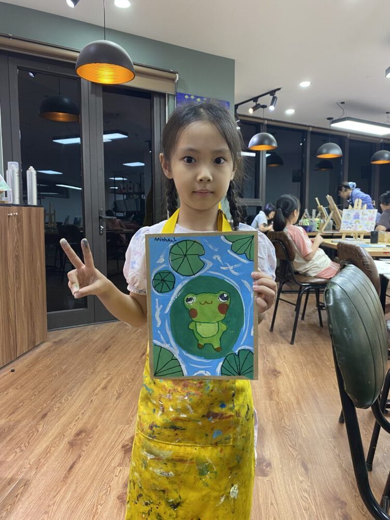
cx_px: 195
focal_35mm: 26
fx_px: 391
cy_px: 260
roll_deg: -0.2
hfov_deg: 53.1
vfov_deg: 67.3
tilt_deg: -4.9
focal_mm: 4.25
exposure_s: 1/50
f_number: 1.8
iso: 100
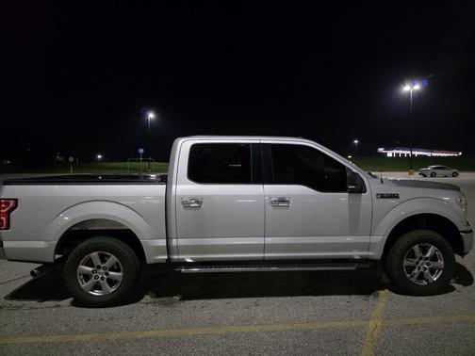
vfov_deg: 58.9
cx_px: 238
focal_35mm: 23
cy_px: 178
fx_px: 316
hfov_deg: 73.9
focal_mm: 6.3
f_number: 1.7
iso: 2000
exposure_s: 1/60
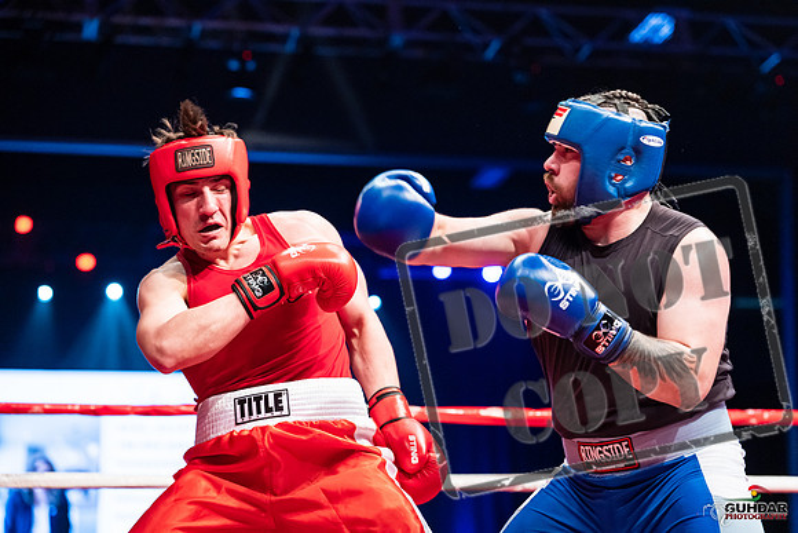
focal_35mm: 81
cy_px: 266
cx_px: 399
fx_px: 1796
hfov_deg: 25.1
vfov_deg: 16.9
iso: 4000
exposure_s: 1/1000
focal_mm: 81
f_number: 2.8
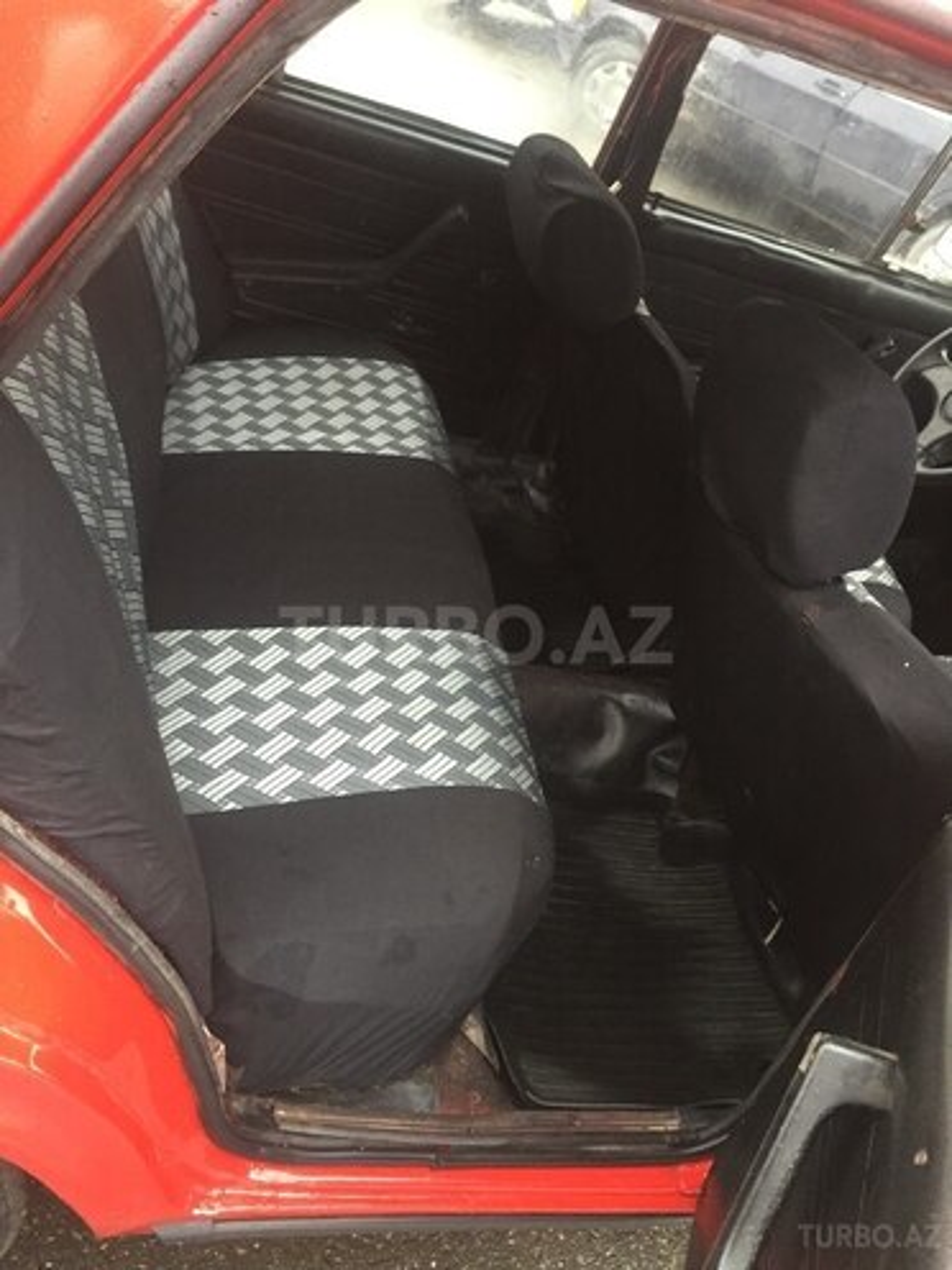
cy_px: 635
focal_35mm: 29
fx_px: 1063
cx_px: 476
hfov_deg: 48.2
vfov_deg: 61.7
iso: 160
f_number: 2.2
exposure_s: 1/33
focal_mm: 4.15
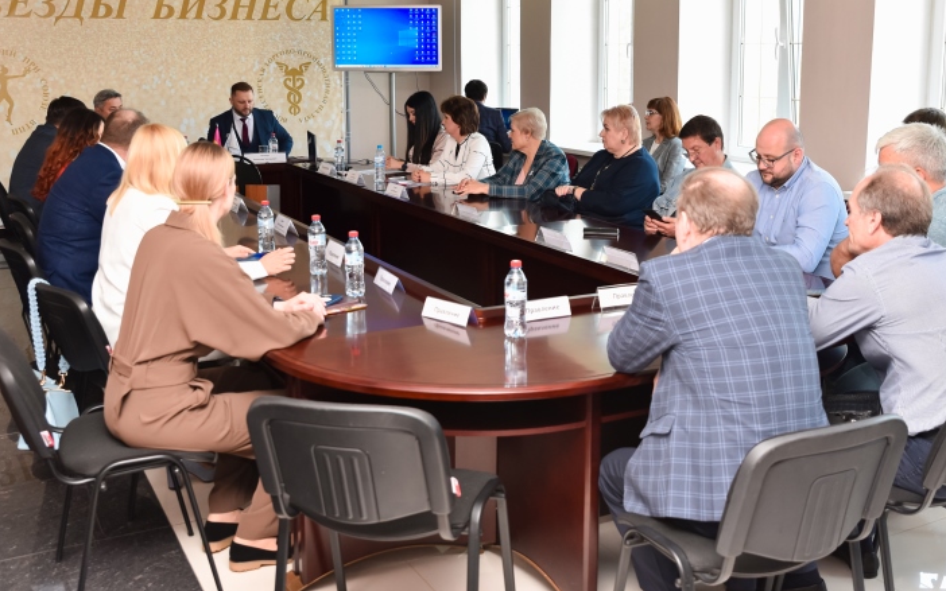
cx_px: 531
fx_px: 928
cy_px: 262
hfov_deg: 53.9
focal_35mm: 36
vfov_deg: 35.3
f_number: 3.5
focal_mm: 31
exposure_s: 1/160
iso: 500
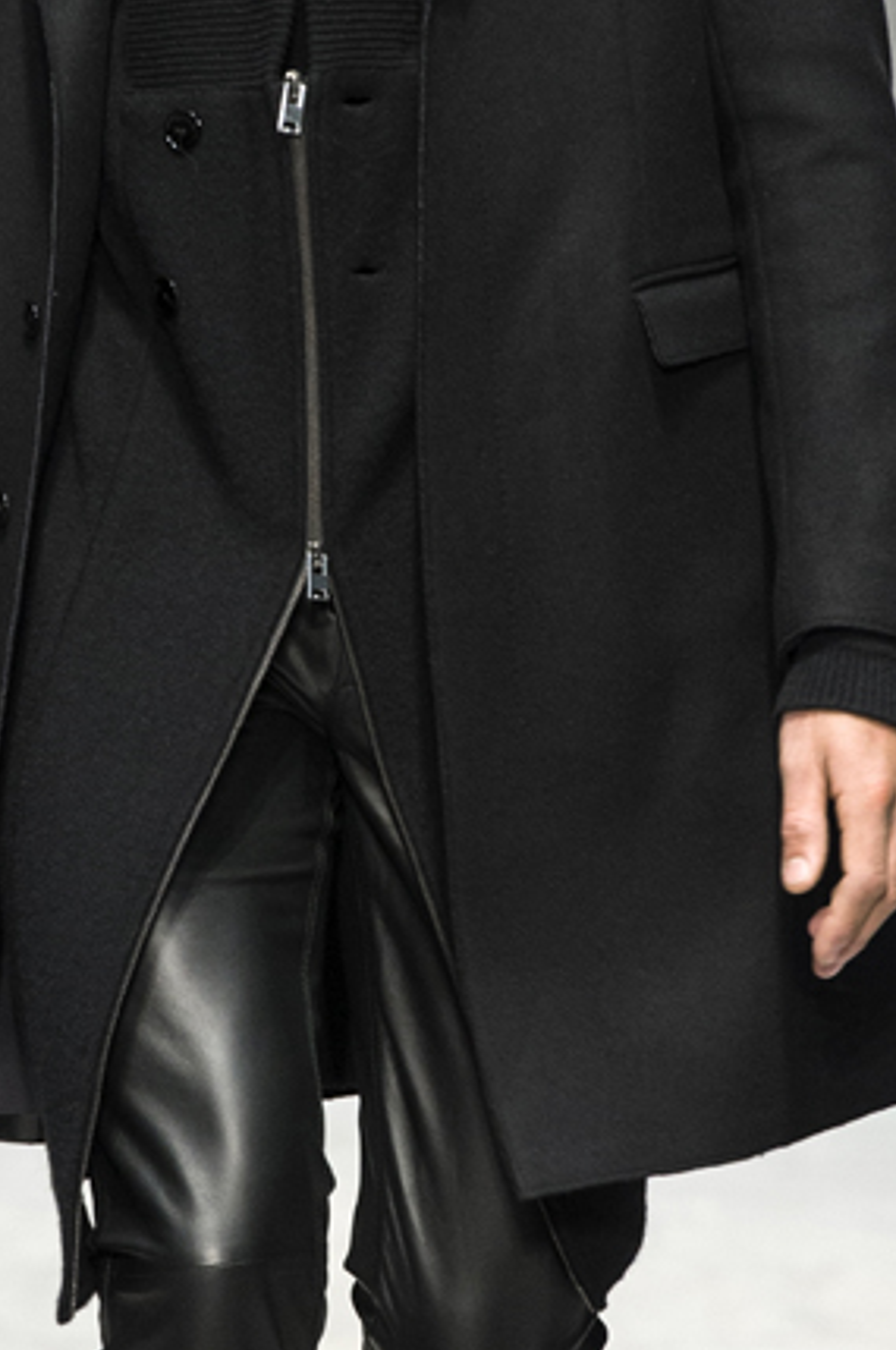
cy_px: 615
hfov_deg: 2.5
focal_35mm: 538
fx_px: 20133
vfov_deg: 3.8
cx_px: 288
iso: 1600
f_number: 5
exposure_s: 1/400
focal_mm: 195
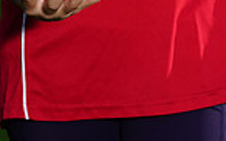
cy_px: -180
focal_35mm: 812
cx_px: 114
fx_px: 4997
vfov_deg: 1.6
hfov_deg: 2.6
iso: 200
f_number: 9
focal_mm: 200
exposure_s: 1/250
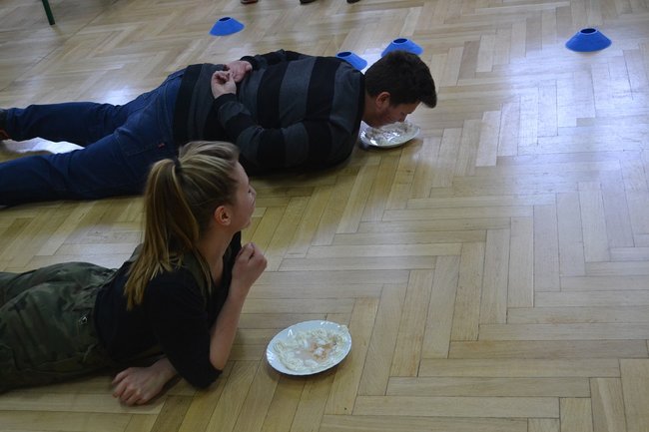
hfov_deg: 41.1
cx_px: 324
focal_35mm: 48
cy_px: 216
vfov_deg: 28.1
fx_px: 865
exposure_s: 1/60
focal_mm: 32
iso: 1600
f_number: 4.8
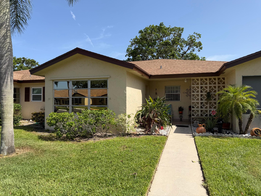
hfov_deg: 71.6
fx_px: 181
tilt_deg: +1.1
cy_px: 98
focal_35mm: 24
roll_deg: -0.1
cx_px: 130
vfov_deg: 56.8
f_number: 1.78
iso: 80
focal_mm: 6.76
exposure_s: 1/4167
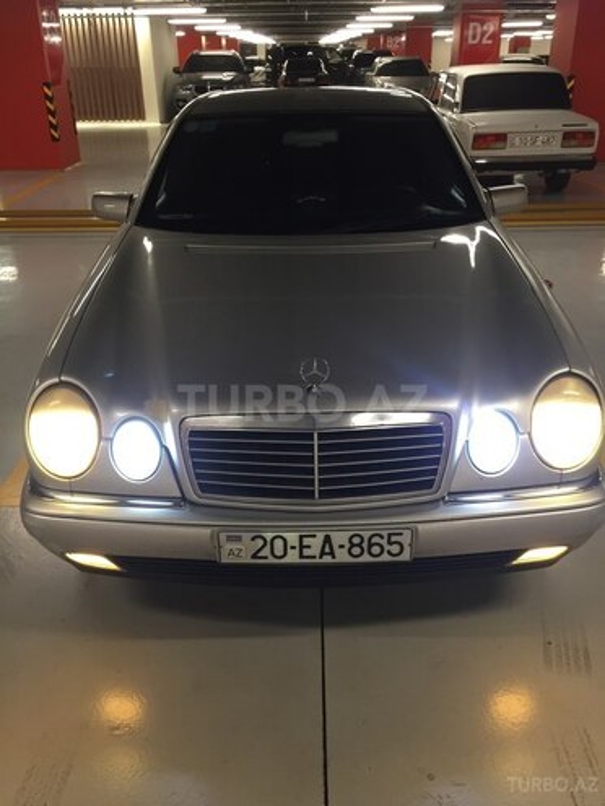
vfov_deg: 61.7
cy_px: 403
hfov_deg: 48.2
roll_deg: +1.1
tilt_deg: -26.7
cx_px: 302
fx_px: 676
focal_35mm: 29
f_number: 2.2
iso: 100
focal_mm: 4.15
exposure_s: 1/33
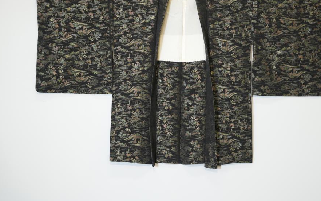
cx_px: 182
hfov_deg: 22.1
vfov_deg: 13.9
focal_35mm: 94
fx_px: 822
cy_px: 74
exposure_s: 1/80
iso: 800
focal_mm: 75
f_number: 4
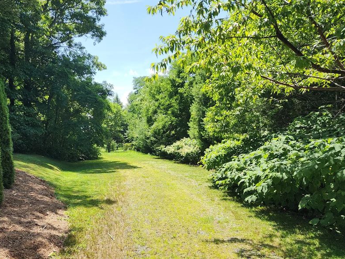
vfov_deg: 46.5
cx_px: 124
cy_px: 160
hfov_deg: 59.0
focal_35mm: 30
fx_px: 299
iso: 12
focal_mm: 6.4
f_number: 1.8
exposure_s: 1/468
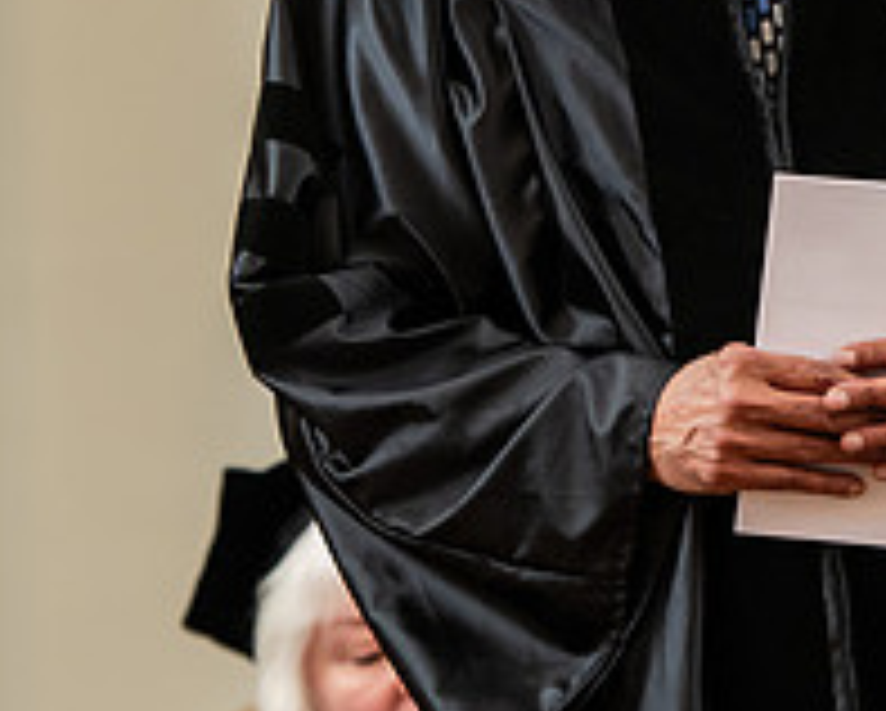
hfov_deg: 5.2
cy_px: -25
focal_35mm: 373
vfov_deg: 4.2
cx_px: 706
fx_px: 9791
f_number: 3.5
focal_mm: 135
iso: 1250
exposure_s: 1/200
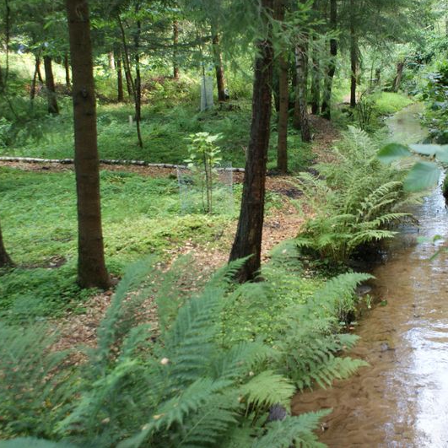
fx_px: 732
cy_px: 223
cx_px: 300
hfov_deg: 33.7
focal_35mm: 50
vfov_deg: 34.0
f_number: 4.5
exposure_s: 1/80
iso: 400
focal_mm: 26
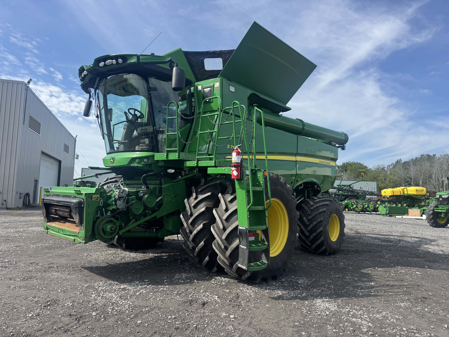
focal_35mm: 24
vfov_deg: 56.8
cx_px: 224
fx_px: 311
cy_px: 168
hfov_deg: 71.6
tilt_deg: +6.9
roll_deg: -1.1
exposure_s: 1/3247
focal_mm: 6.76
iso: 80
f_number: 1.78
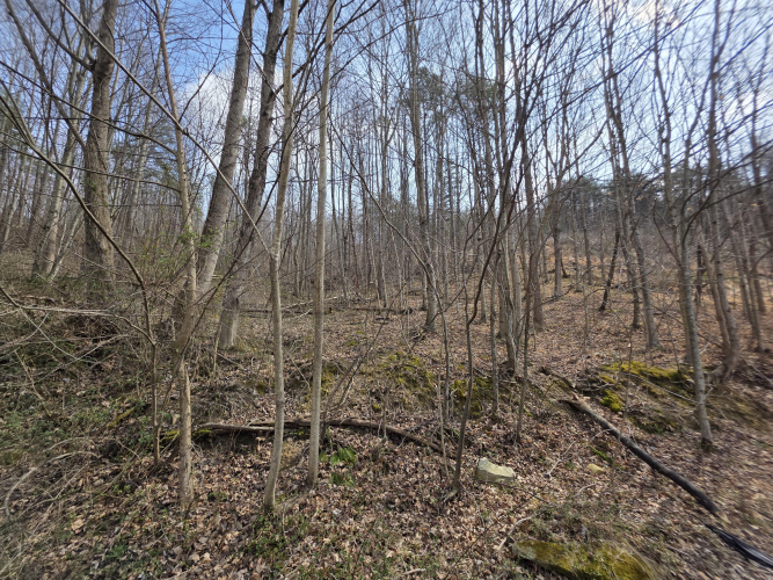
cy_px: 290
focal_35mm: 13
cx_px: 386
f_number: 1.9
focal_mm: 2.2
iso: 40
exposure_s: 1/1437
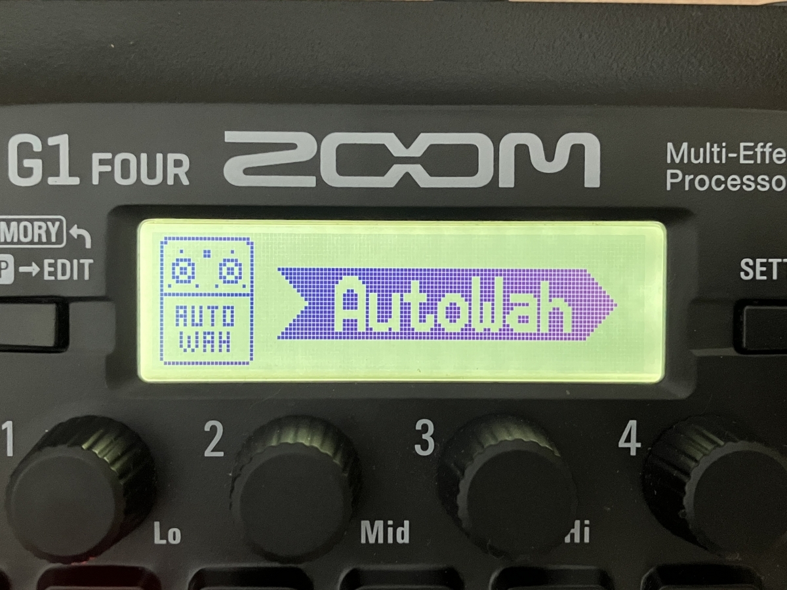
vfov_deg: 49.7
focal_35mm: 28
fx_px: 637
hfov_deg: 63.4
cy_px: 295
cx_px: 394
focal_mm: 3.99
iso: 320
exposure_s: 1/41
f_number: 1.8
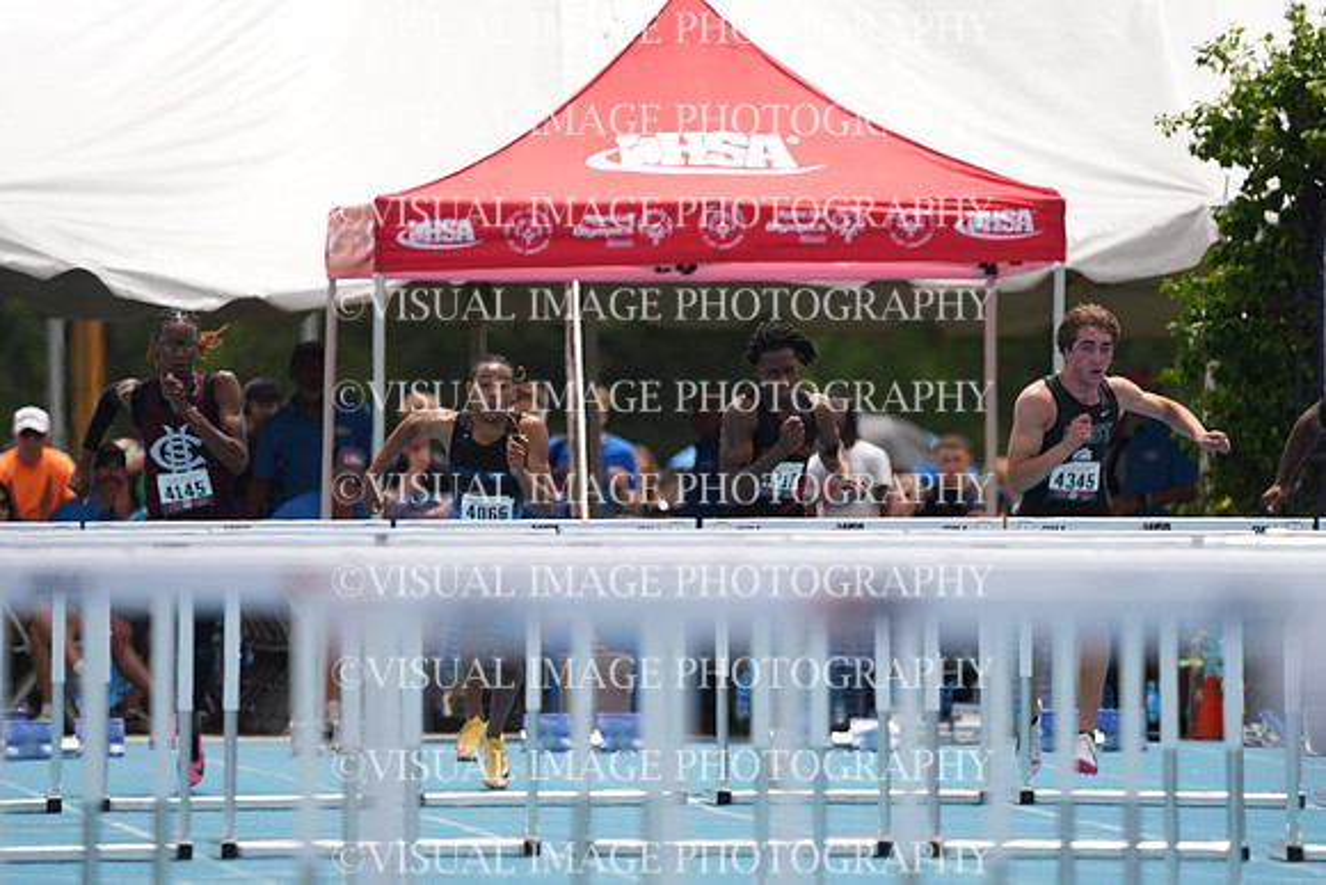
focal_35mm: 600
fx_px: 22104
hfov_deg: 3.4
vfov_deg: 2.3
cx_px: 663
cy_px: 442
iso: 500
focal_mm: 600
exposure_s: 1/3200
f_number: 6.3
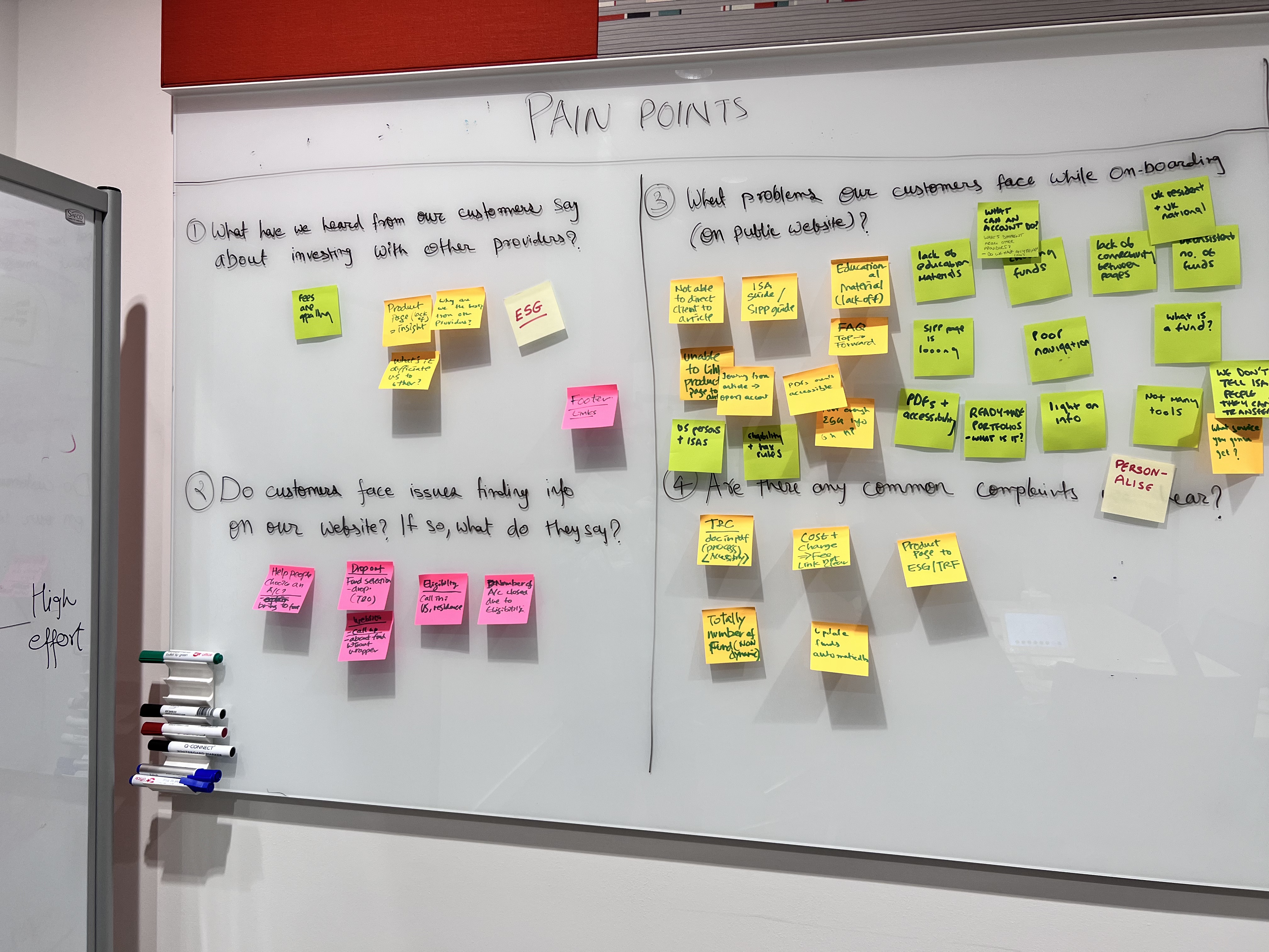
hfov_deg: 67.3
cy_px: 476
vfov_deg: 53.1
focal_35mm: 26
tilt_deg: -1.9
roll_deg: -1.4
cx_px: 634
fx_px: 953
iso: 64
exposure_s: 1/100
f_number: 1.5
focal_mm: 5.7
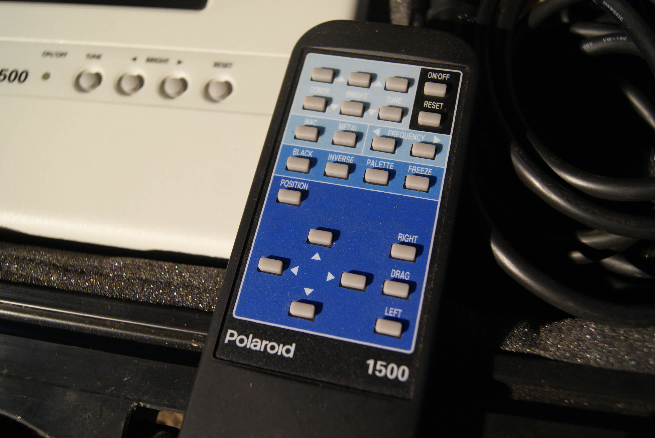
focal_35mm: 36
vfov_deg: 37.0
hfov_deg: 53.1
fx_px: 656
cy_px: 219
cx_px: 328
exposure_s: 1/10
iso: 400
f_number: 4
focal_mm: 24
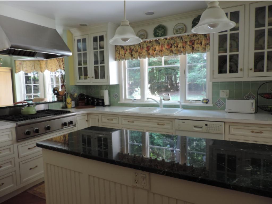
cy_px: 102
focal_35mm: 24
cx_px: 136
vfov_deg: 56.9
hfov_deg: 71.6
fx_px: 189
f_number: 3
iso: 220
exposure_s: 1/30
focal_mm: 4.3
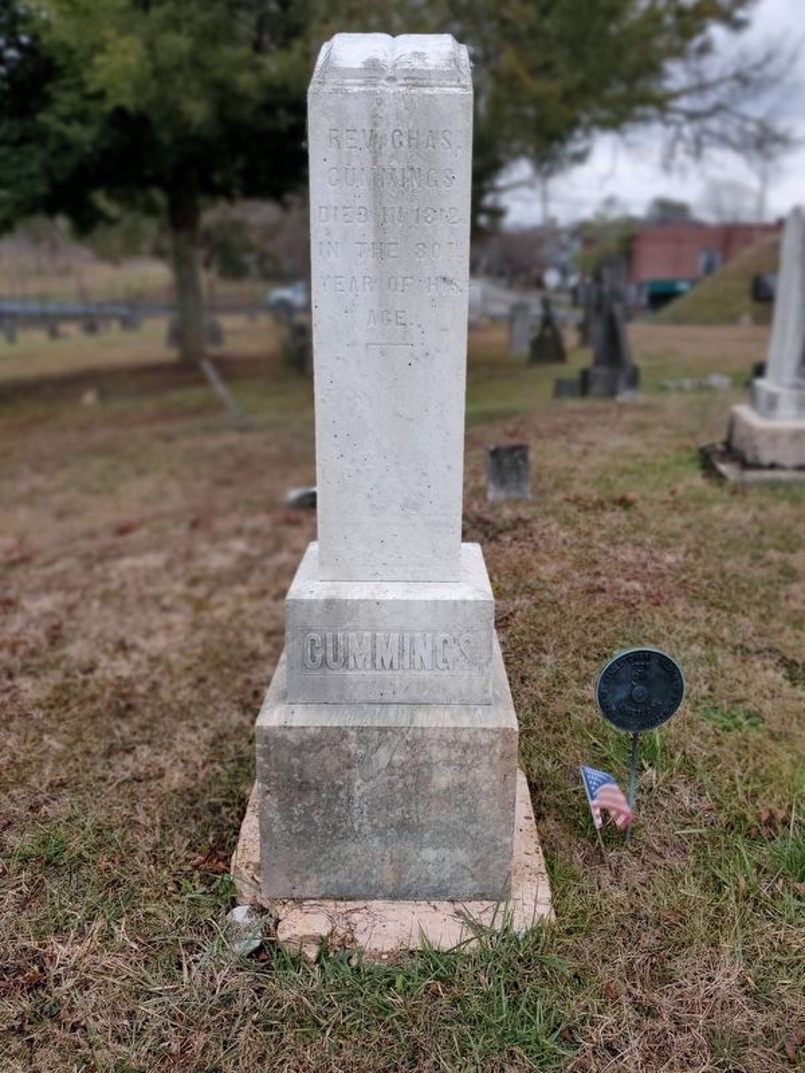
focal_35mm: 26
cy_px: 536
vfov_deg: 67.3
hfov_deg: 53.1
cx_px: 402
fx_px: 806
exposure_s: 1/769
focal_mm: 4.3
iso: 50
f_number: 1.5
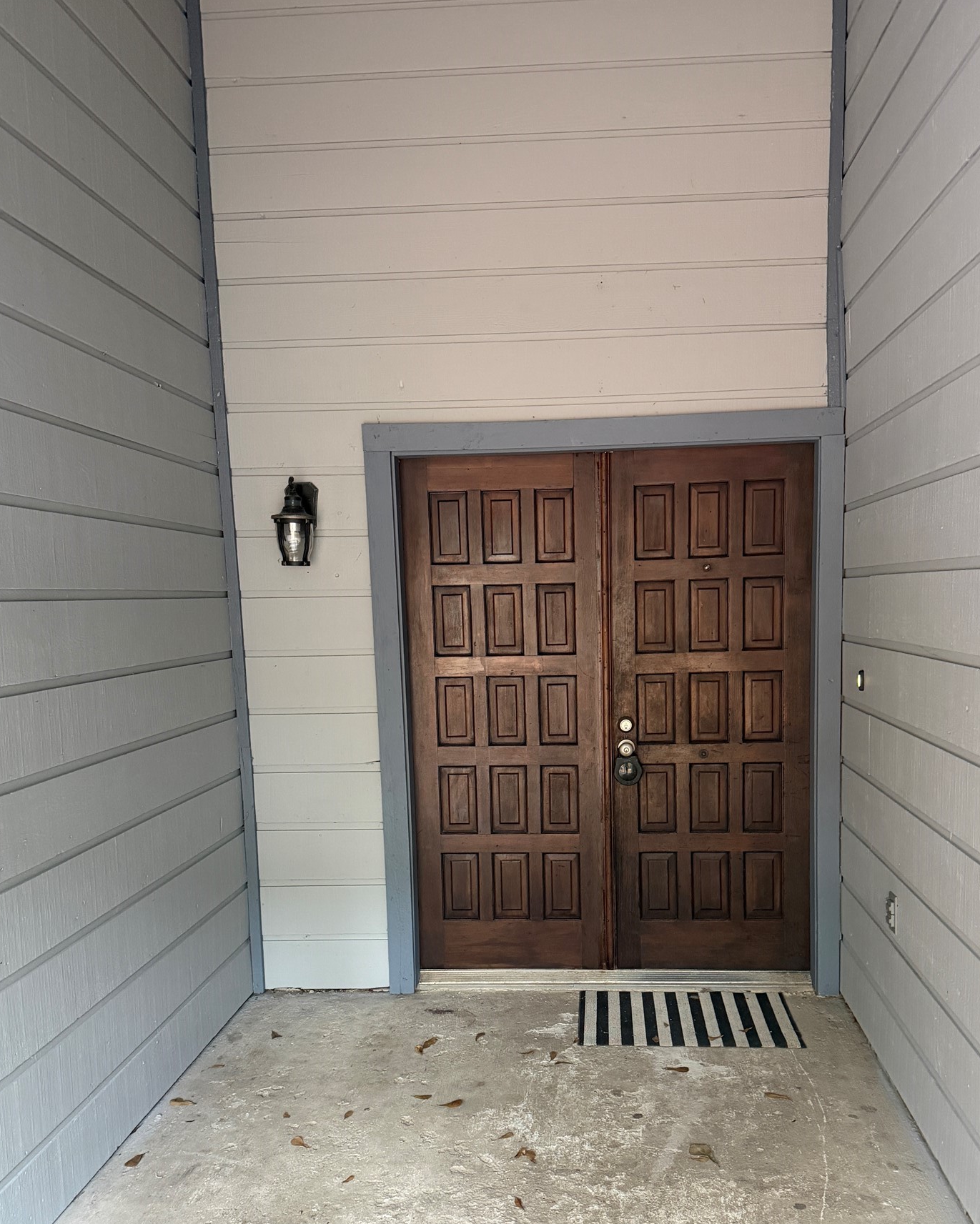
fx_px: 1015
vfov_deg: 61.8
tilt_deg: -7.2
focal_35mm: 28
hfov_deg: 51.5
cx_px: 540
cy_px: 717
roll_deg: +1.3
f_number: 1.78
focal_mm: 6.76
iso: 640
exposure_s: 1/60
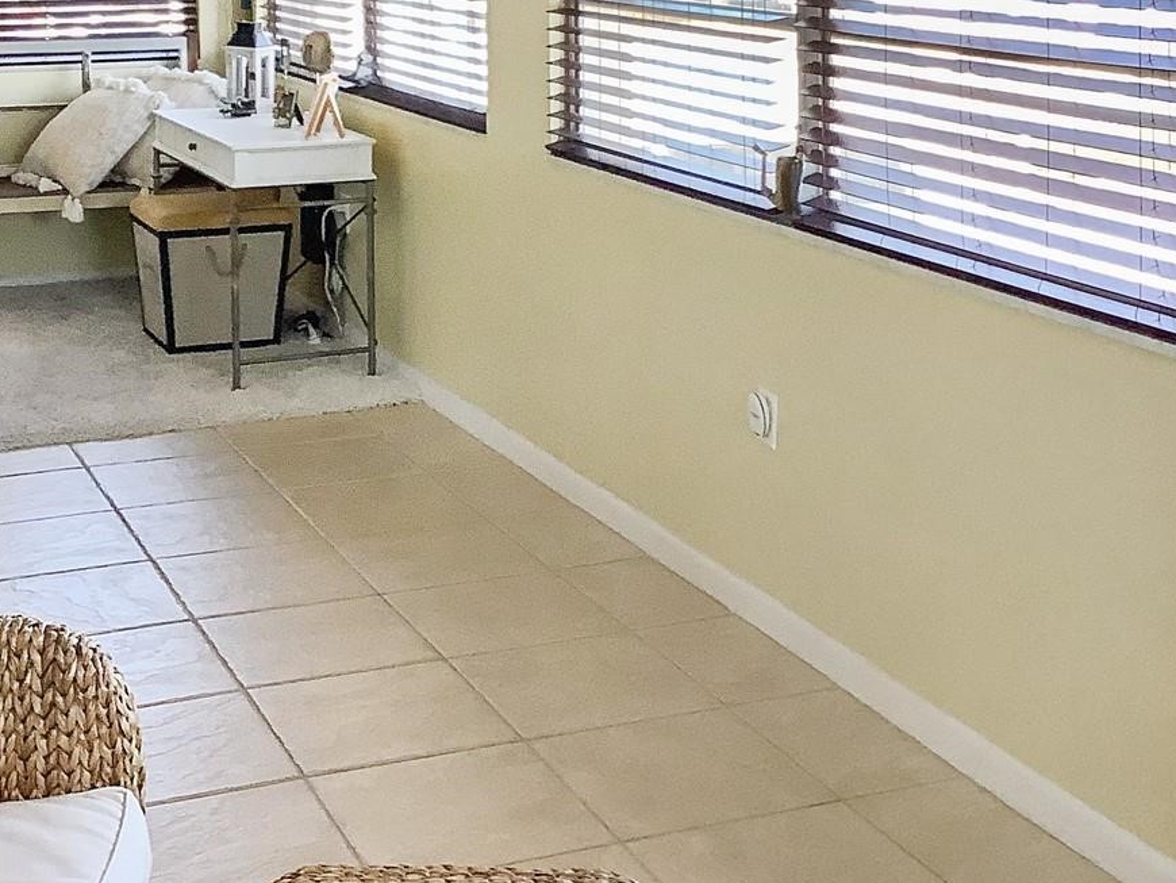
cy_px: 325
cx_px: 499
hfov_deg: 33.7
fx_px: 1937
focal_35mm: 57
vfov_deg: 25.6
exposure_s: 1/120
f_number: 2.4
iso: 80
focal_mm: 3.3
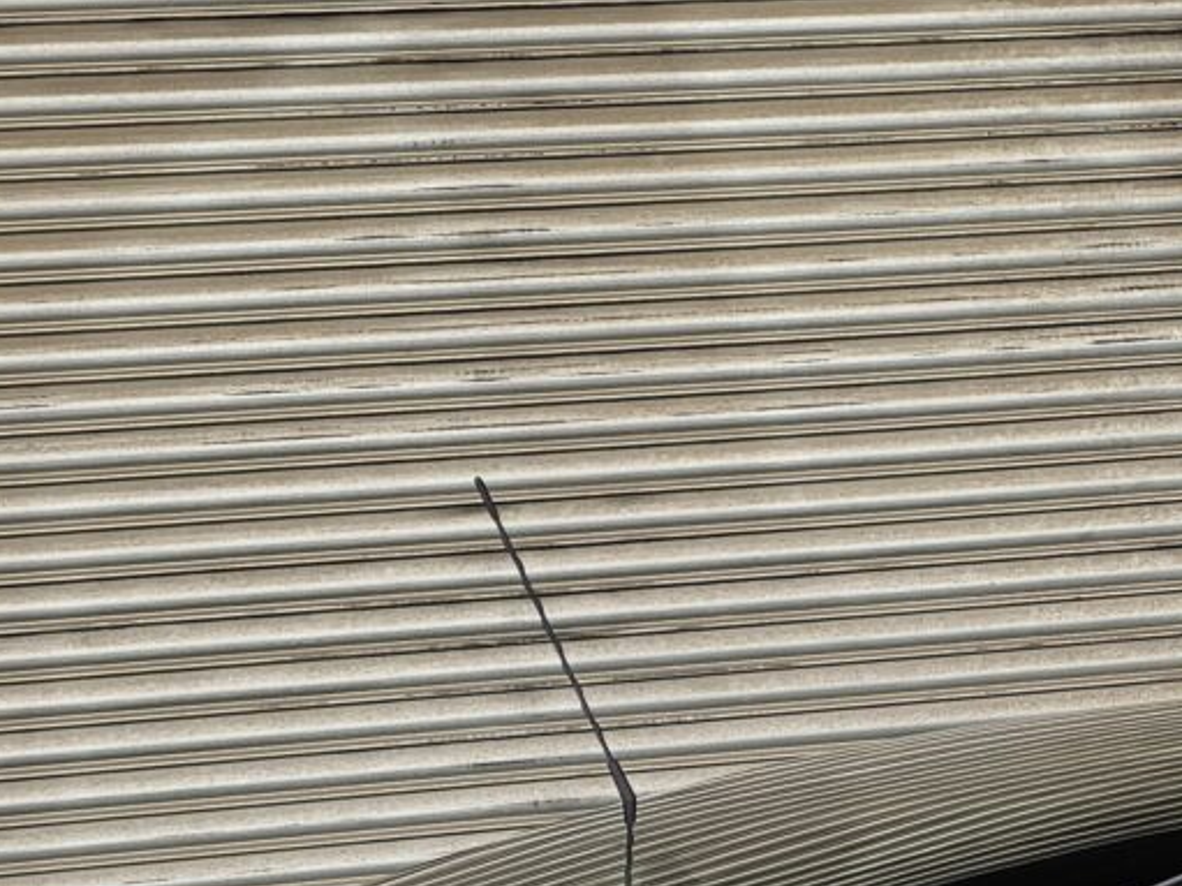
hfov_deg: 25.6
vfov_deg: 18.9
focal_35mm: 72
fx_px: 2458
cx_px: 1210
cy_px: 1154
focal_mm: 6.3
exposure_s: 1/180
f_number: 1.7
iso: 20
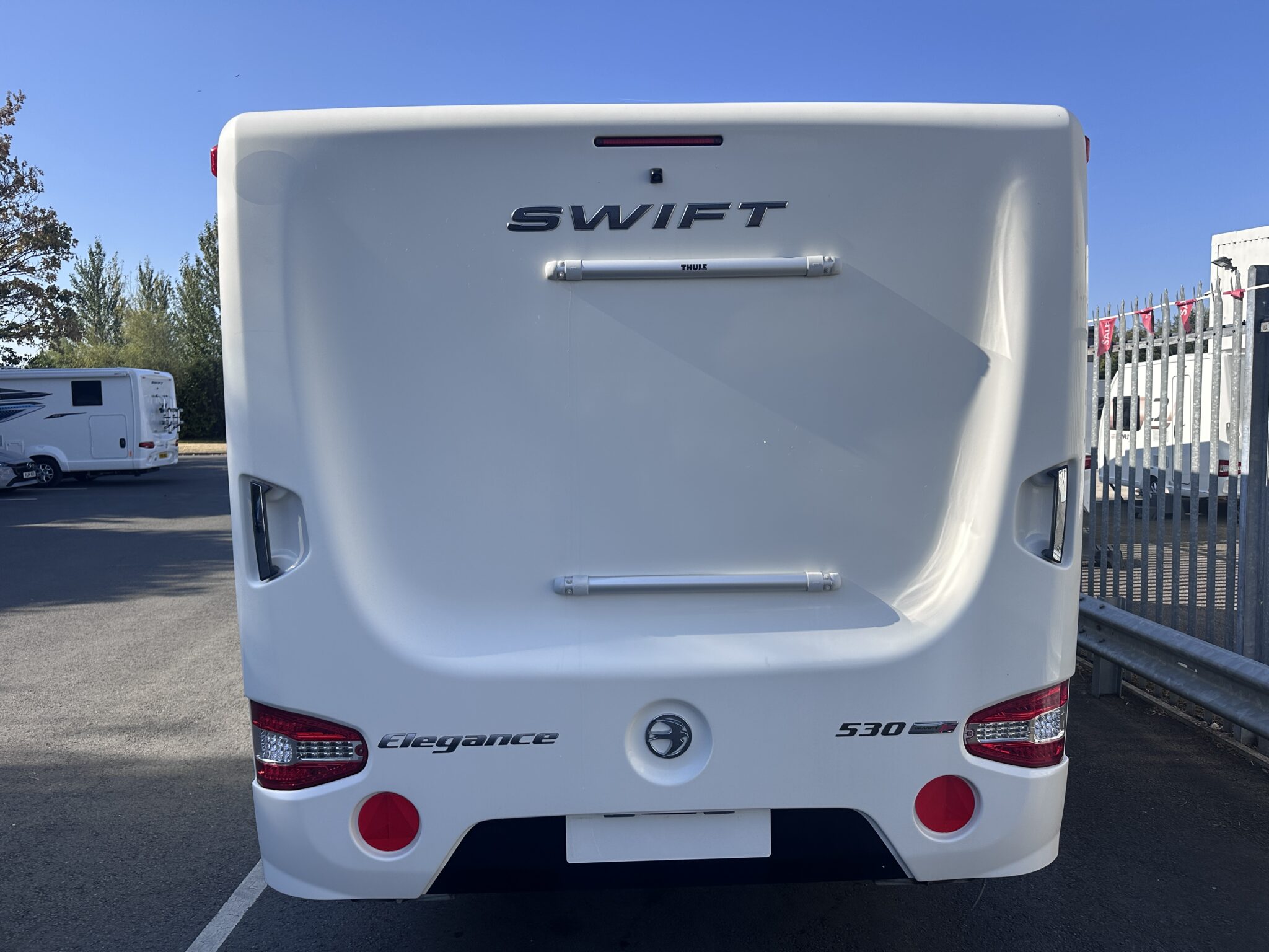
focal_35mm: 24
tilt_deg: -4.1
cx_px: 634
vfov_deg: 56.8
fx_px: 880
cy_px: 476
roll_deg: +0.7
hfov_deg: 71.6
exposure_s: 1/3717
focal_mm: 6.86
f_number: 1.78
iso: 80
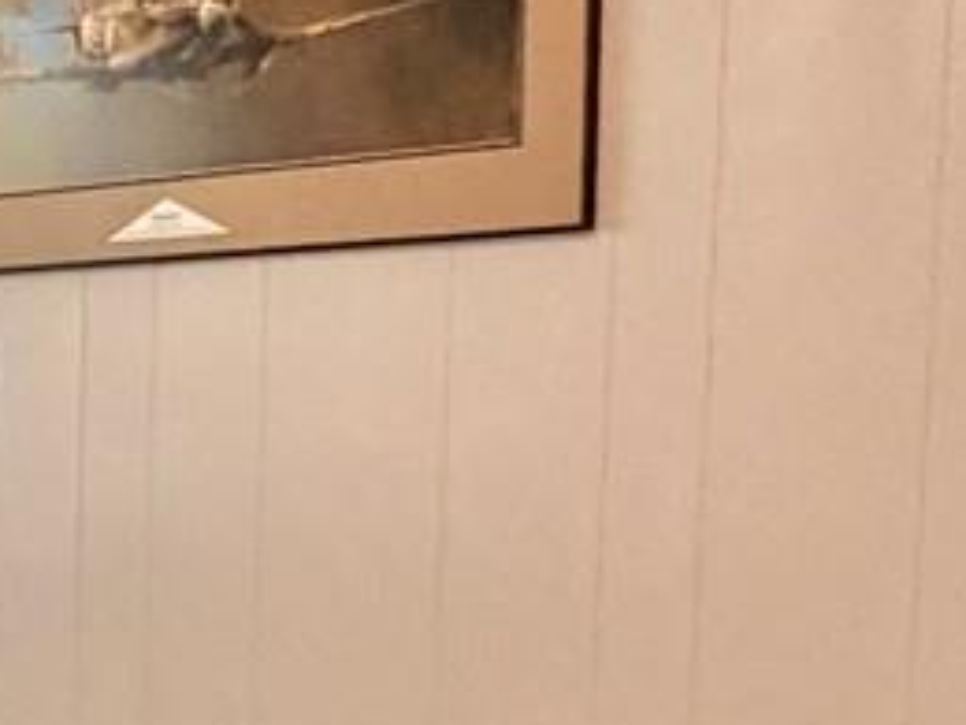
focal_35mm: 86
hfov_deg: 19.0
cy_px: 662
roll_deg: +0.2
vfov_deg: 16.9
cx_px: -620
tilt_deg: -7.0
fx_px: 2400
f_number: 2.2
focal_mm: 2.22
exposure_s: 1/60
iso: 500
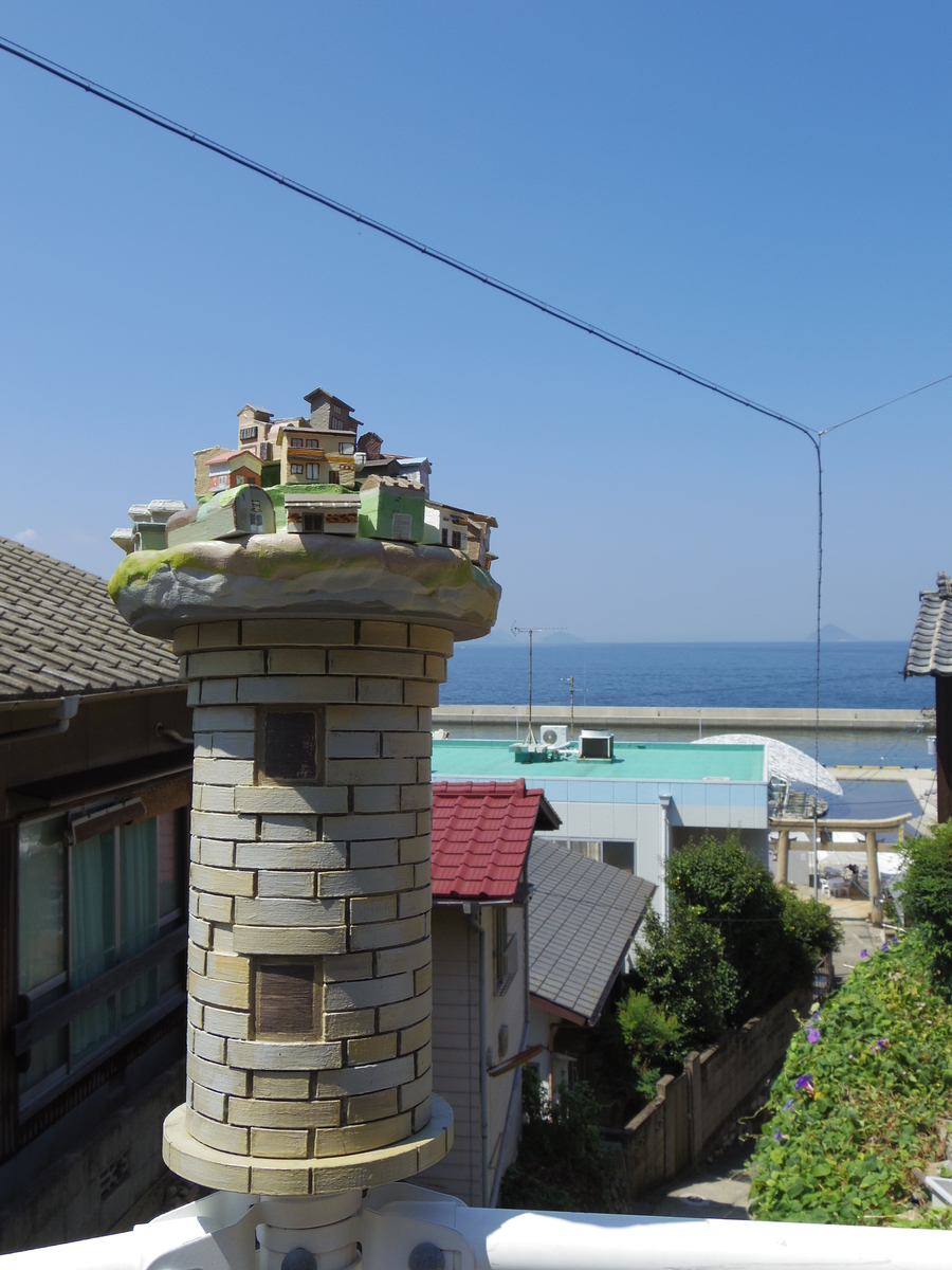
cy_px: 635
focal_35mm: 31
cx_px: 476
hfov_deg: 45.4
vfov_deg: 58.4
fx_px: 1137
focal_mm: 5.7
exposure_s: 1/800
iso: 100
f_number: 4
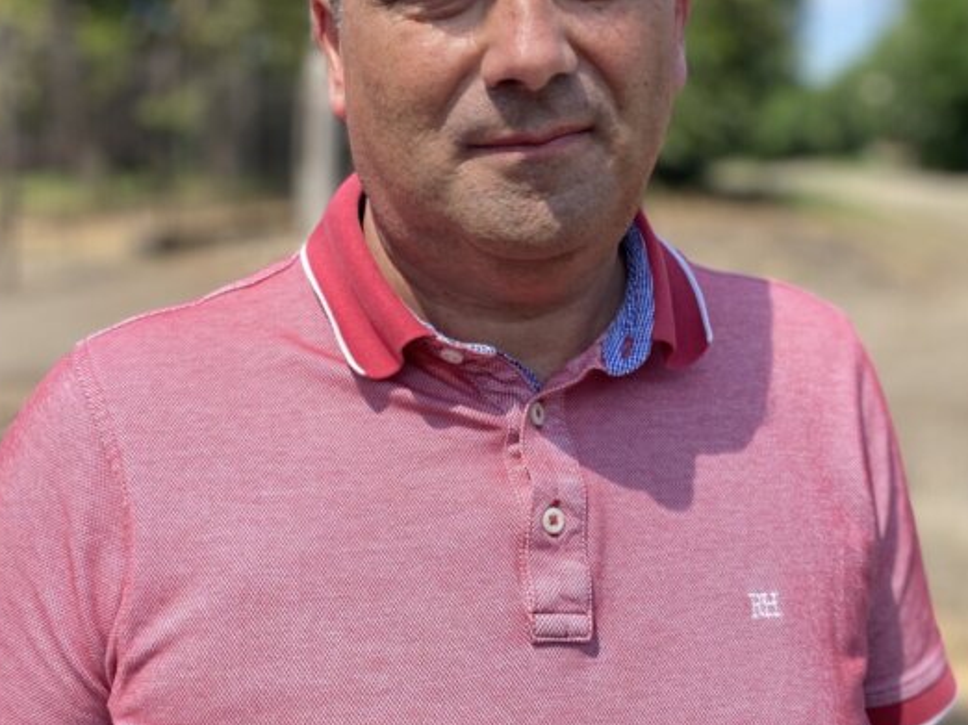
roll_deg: +1.2
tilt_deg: -1.4
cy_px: 165
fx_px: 1230
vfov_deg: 32.1
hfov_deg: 43.0
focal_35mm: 44
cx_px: 494
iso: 32
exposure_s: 1/1377
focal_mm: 4.25
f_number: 1.8
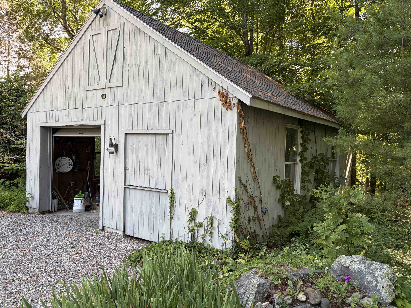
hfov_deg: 67.3
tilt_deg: -0.7
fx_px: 309
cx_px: 206
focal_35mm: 26
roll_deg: -0.8
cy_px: 154
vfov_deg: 53.1
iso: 32
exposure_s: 1/146
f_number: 1.6
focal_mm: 5.96
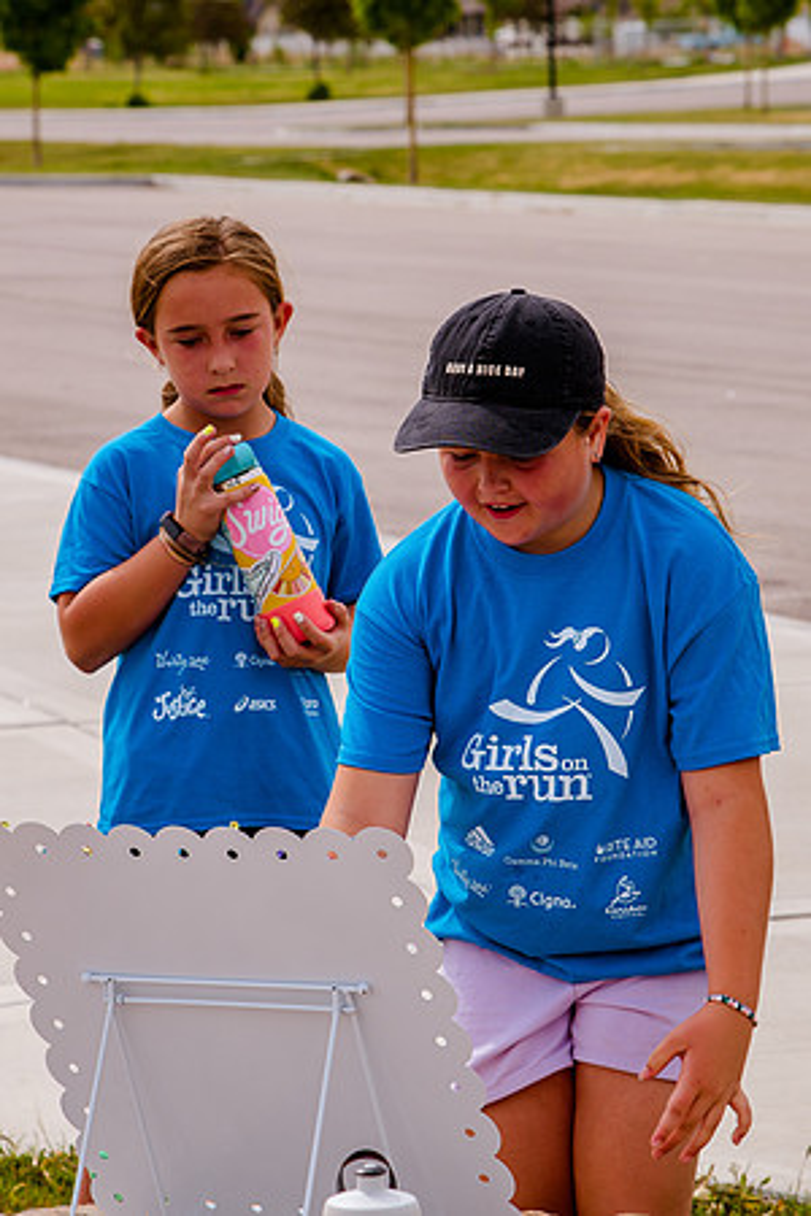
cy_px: 523
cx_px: 353
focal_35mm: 149
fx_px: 5028
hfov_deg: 9.2
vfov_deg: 13.8
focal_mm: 86
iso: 200
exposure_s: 1/500
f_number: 8
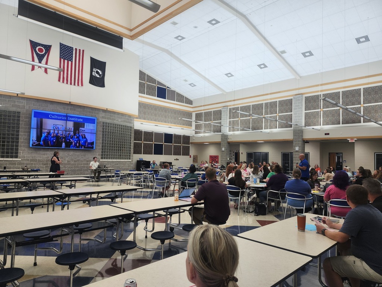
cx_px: 191
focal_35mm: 23
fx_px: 254
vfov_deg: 58.9
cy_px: 144
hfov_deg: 73.9
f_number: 1.8
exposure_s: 1/120
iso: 64
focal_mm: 5.54
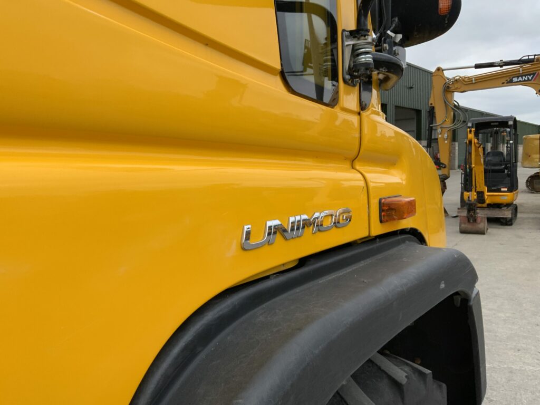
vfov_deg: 48.2
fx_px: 452
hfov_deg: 61.7
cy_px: 202
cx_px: 270
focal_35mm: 29
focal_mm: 3
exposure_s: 1/816
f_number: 1.8
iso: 16
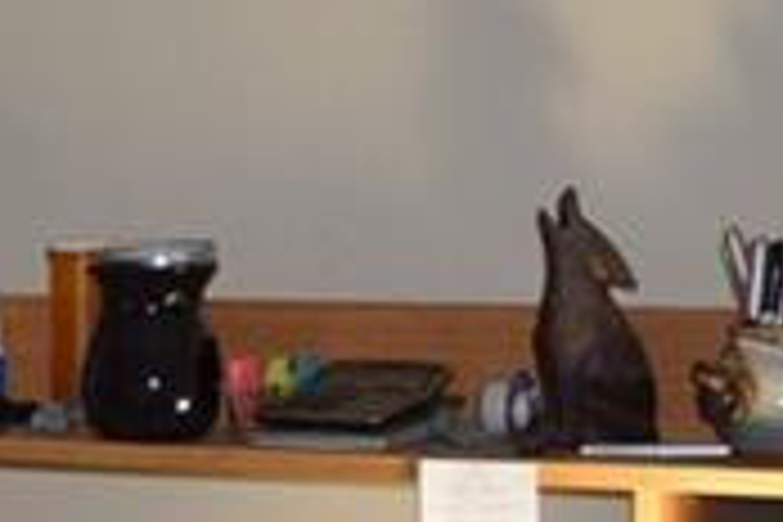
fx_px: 3458
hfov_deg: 11.6
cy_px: 346
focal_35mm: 159
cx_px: -796
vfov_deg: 8.6
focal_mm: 18
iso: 800
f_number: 4
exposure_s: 1/60
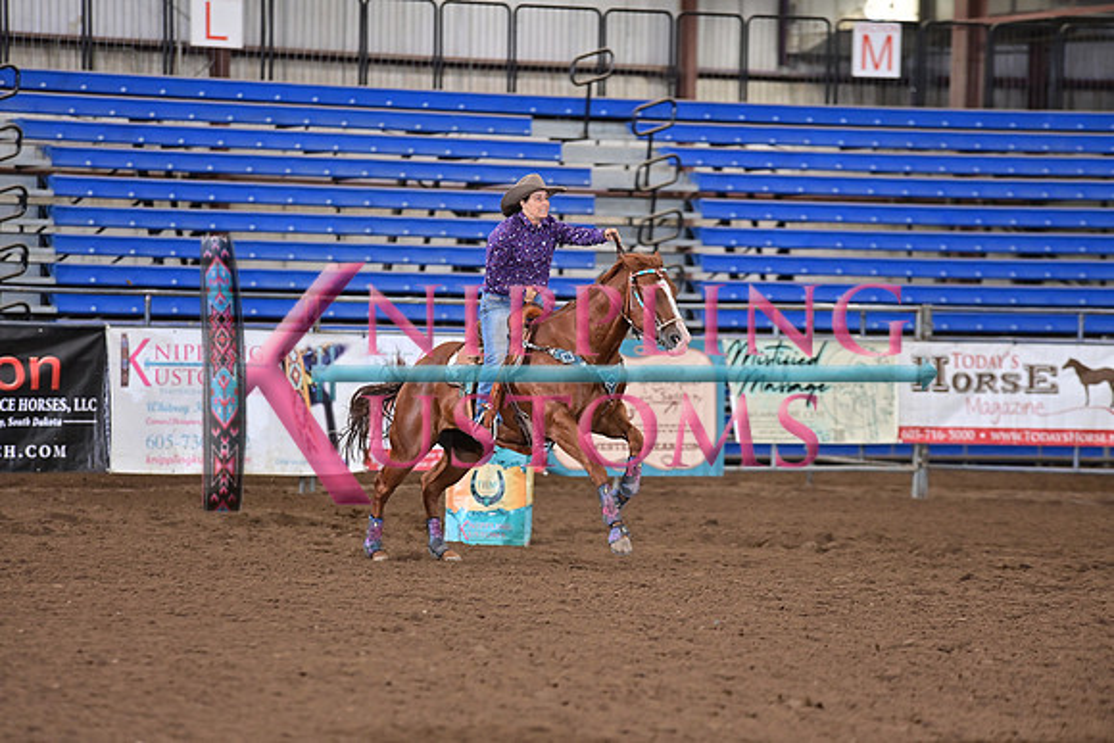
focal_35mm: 200
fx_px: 6190
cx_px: 557
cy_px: 372
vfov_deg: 6.9
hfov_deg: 10.3
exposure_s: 1/250
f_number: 3.5
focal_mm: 200
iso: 1600
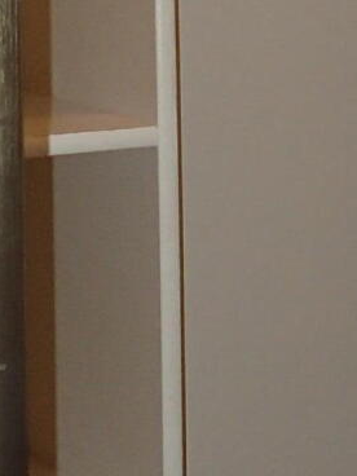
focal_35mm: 136
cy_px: 31
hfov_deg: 10.2
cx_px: 675
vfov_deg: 14.3
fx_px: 1870
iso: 200
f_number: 2
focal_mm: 4.5
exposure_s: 1/30
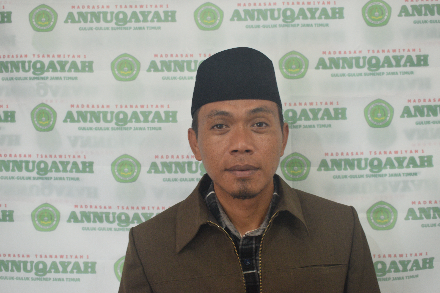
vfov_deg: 30.8
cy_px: 146
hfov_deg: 45.0
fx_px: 532
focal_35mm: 44
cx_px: 220
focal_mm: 29
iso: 500
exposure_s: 1/8
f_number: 5.6
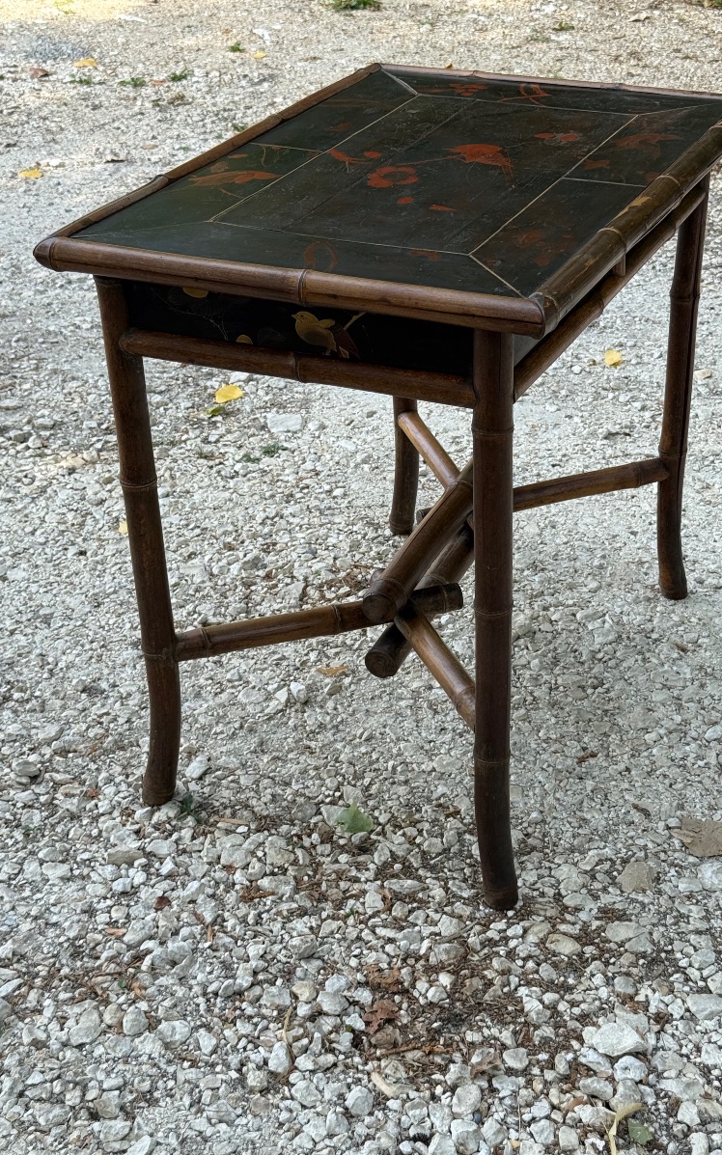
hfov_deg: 25.3
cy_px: 578
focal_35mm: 51
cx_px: 420
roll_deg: +0.1
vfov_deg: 39.6
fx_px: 1606
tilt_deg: -27.7
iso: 64
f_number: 1.78
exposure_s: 1/939
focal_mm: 6.76
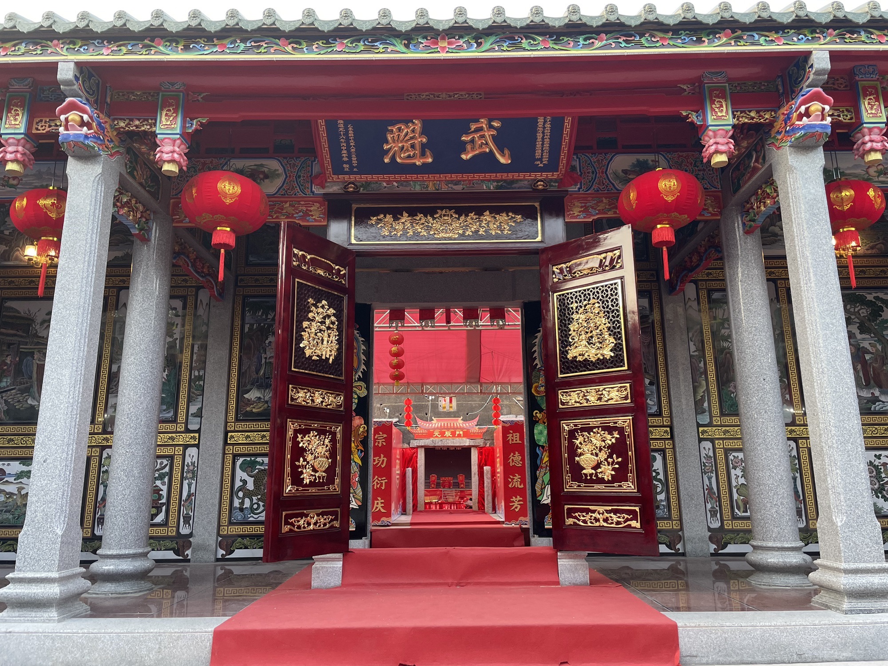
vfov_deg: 53.1
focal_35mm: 26
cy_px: 333
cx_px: 444
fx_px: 667
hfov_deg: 67.3
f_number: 1.6
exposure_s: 1/121
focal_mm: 4.2
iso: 100
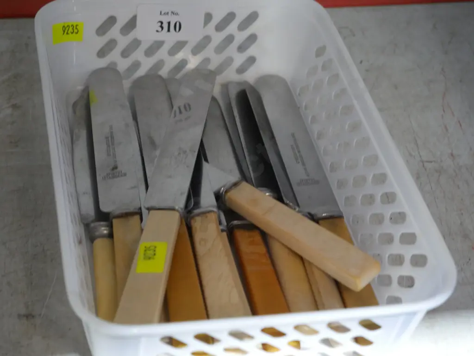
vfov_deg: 20.5
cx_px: 237
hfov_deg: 27.0
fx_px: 986
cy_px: 178
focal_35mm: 72
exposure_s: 1/50
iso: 3200
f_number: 5.5
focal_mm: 36
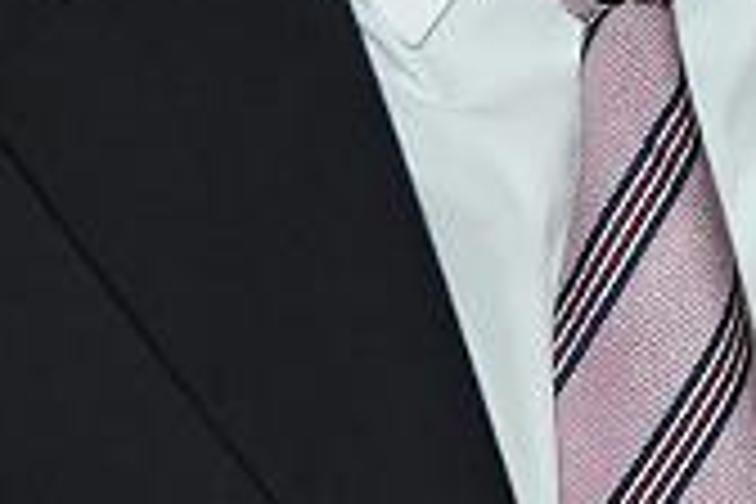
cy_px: -212
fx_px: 3465
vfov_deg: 8.2
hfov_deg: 11.1
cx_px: 1580
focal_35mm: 165
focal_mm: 24
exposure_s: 1/60
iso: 400
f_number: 5.6
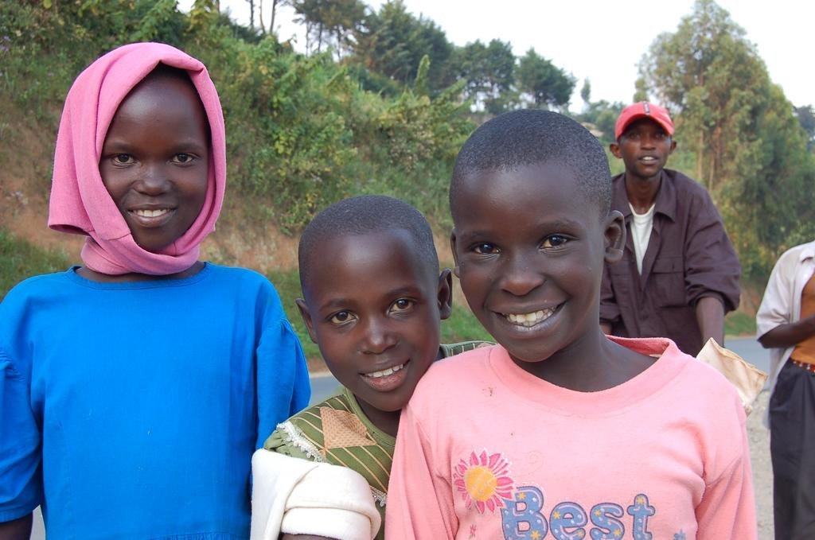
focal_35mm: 46
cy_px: 270
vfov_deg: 28.8
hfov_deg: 42.4
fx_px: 1051
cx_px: 408
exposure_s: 1/80
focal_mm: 31
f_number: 8
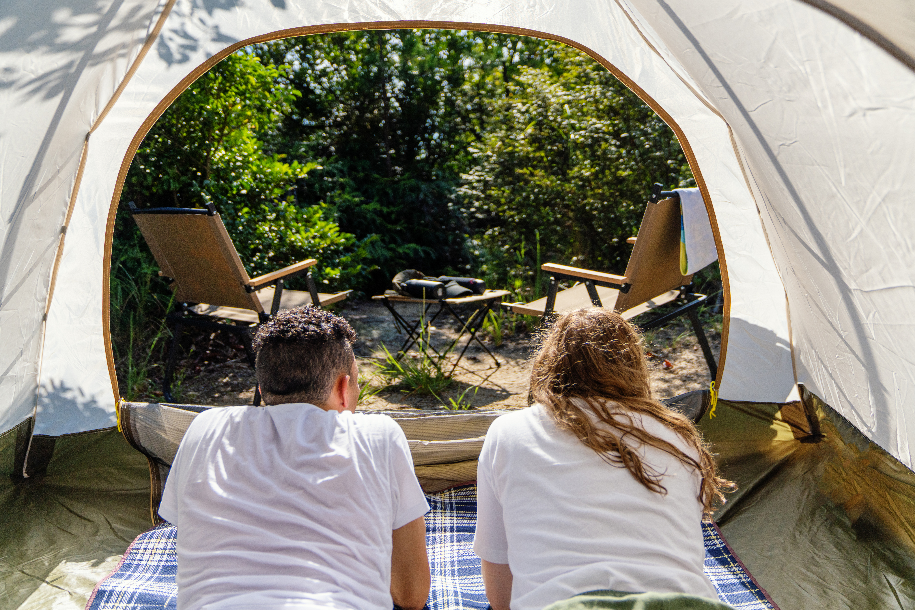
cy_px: 305
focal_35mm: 29
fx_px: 737
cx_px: 458
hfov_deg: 63.7
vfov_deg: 45.0
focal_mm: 29
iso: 400
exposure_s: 1/8000
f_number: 2.8
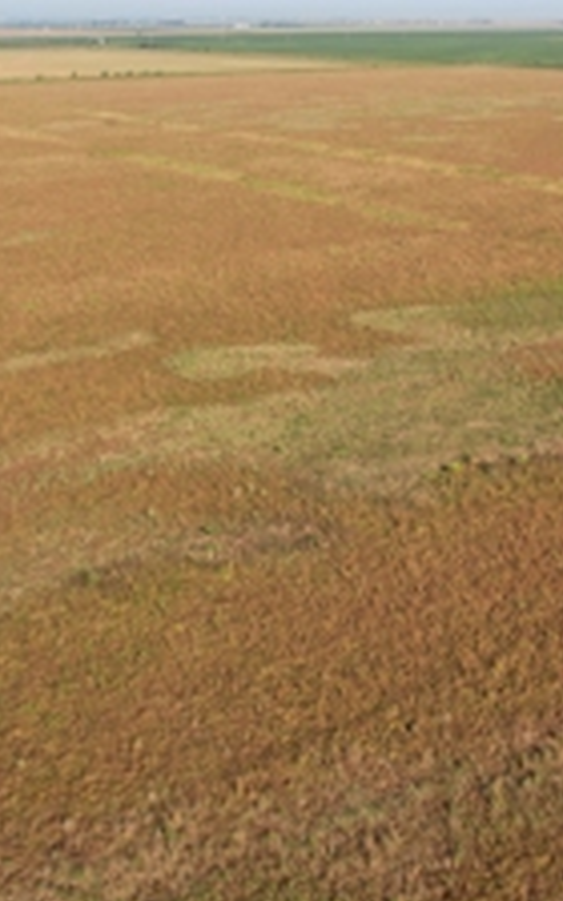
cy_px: 446
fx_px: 1105
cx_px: 475
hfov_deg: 27.8
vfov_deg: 44.4
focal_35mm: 45
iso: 100
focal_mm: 8.38
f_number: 2.8
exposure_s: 1/1250
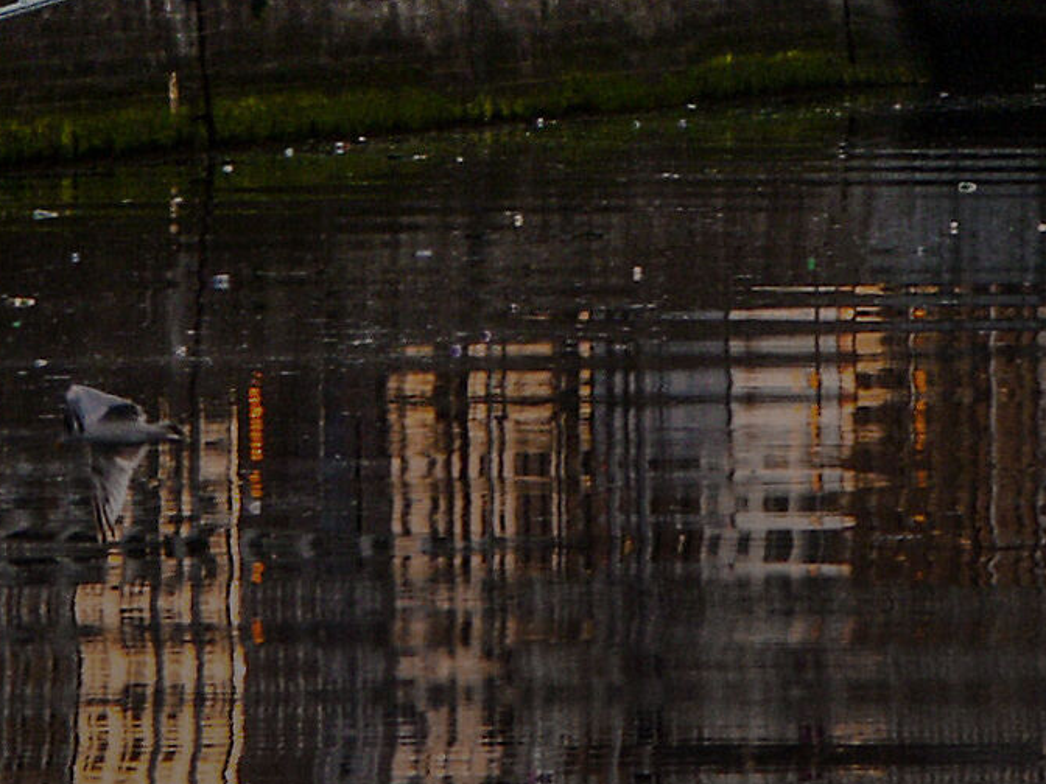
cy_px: -98
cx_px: 562
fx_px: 21484
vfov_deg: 2.1
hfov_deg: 2.8
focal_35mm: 711
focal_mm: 50.48
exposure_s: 1/250
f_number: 3.5
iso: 100
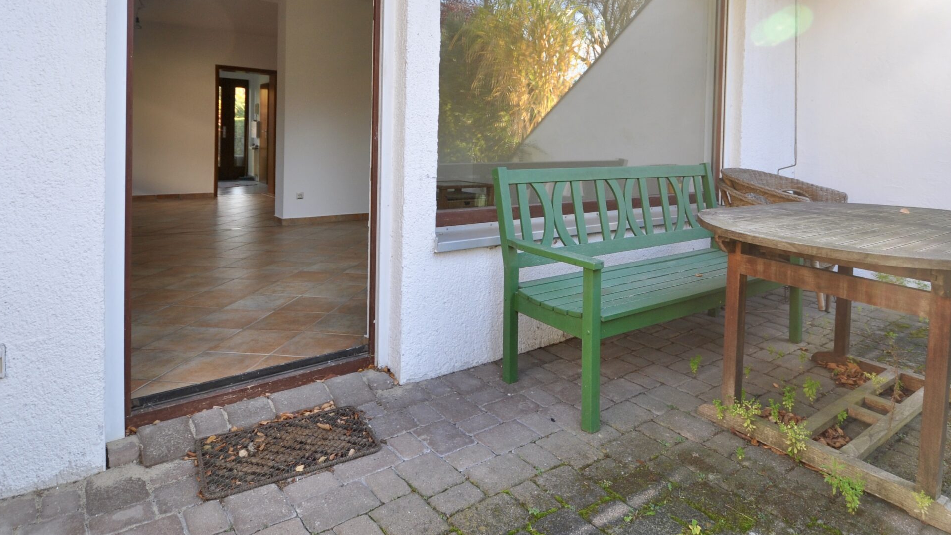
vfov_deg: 51.6
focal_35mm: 21
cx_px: 504
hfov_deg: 83.8
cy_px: 141
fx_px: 530
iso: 200
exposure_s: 1/100
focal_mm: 10
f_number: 3.5
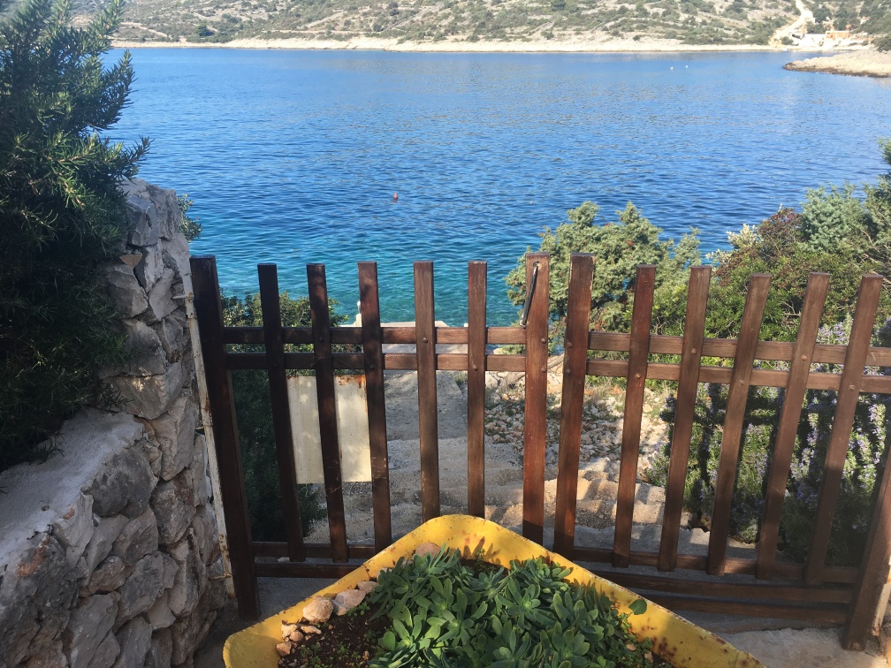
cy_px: 334
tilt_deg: -21.6
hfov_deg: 61.7
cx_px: 446
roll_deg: +0.5
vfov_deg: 48.2
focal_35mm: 29
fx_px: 746
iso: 25
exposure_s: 1/569
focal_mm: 4.15
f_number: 2.2
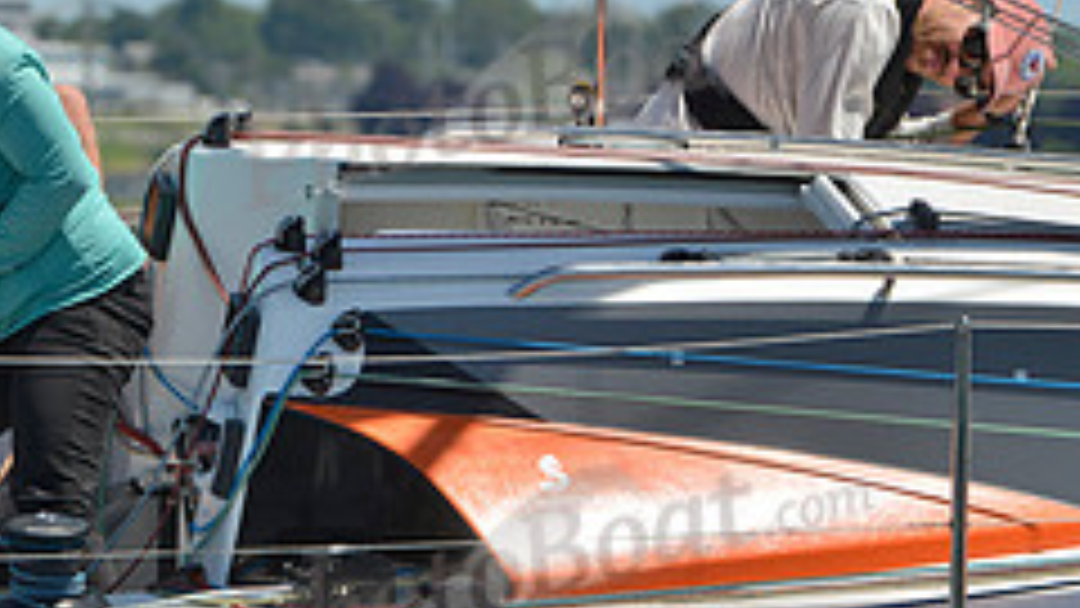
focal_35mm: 481
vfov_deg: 2.5
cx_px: 9
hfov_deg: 4.5
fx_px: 13775
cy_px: 390
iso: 280
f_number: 8
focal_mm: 190
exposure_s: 1/1250
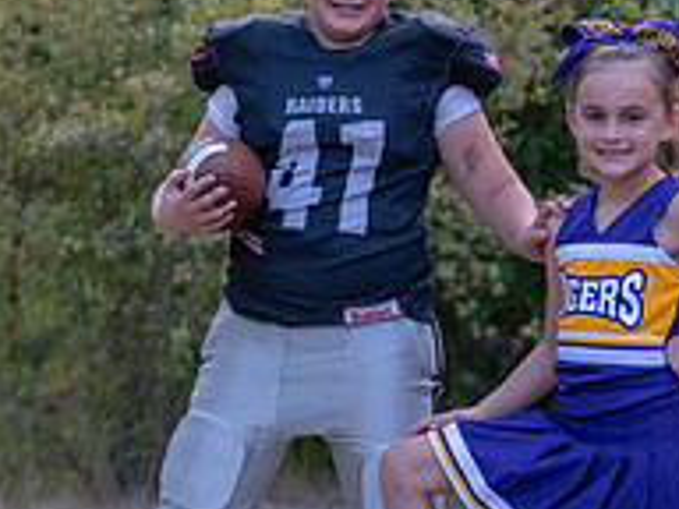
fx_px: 4217
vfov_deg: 6.9
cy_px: 345
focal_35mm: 215
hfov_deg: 9.2
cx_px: 424
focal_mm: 74
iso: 500
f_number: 2.8
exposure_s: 1/320
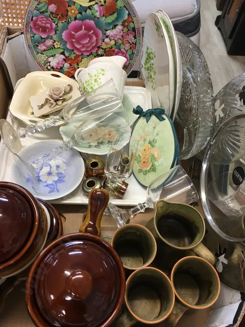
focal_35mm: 29
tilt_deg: -55.5
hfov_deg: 48.2
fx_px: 274
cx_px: 122
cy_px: 164
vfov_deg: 61.7
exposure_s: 1/17
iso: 40
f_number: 2.2
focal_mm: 4.15
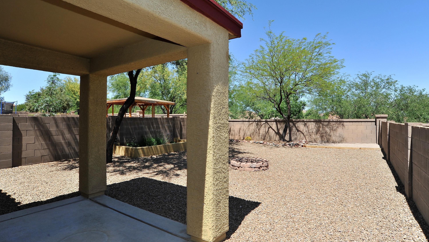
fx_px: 216
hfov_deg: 89.6
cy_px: 110
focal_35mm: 19
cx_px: 215
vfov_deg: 58.3
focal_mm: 18
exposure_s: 1/320
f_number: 11
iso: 320
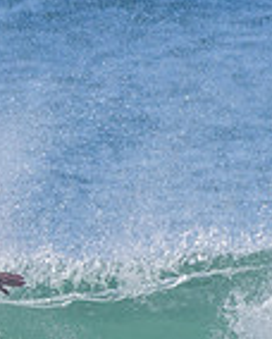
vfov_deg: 0.8
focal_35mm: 2341
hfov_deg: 0.7
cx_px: 30
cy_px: 382
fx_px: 23506
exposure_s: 1/2000
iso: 180
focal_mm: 500
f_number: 5.6
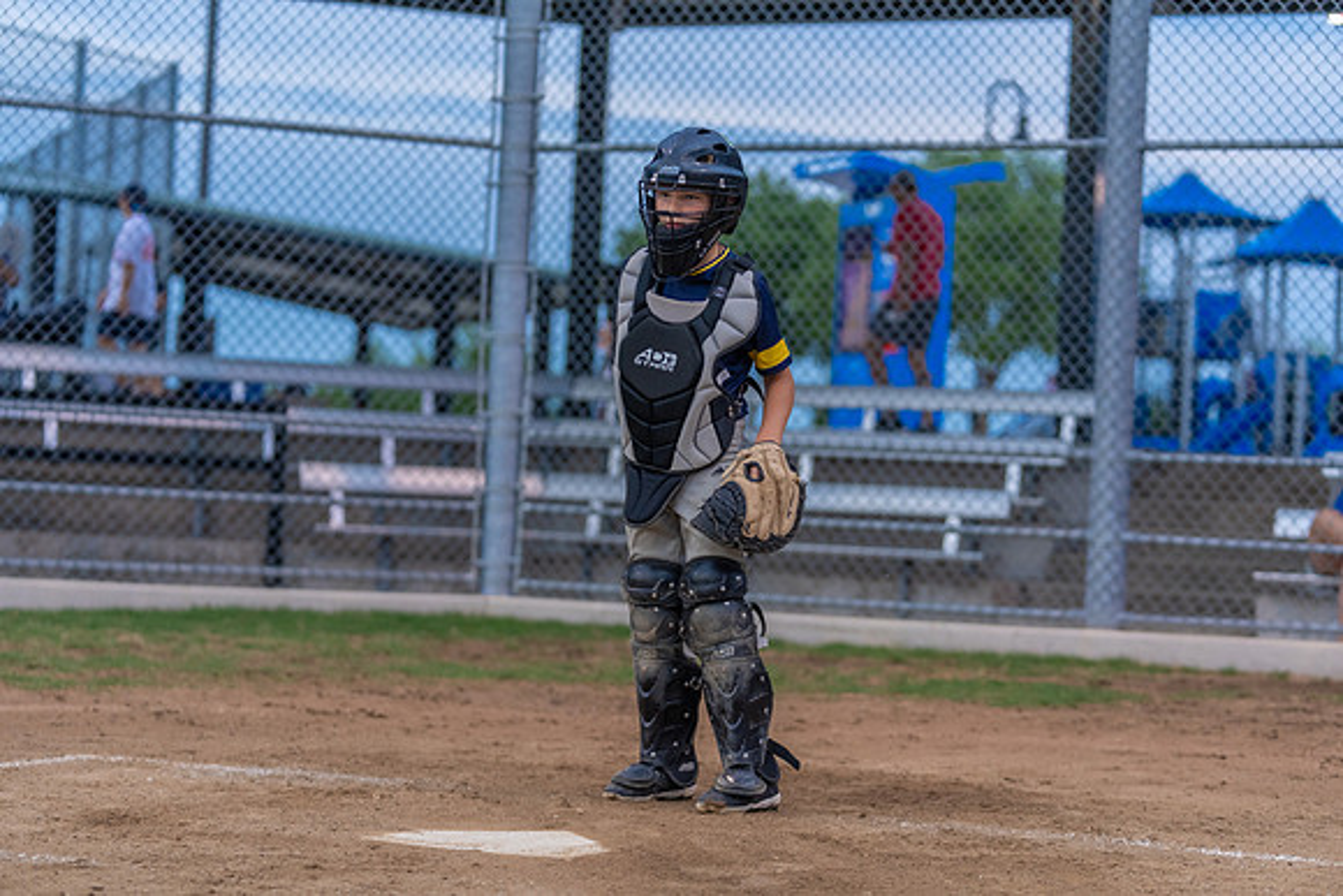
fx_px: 3284
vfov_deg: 15.5
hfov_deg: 23.1
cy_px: 448
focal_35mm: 88
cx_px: 672
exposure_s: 1/1000
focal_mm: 88
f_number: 2.8
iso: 1250
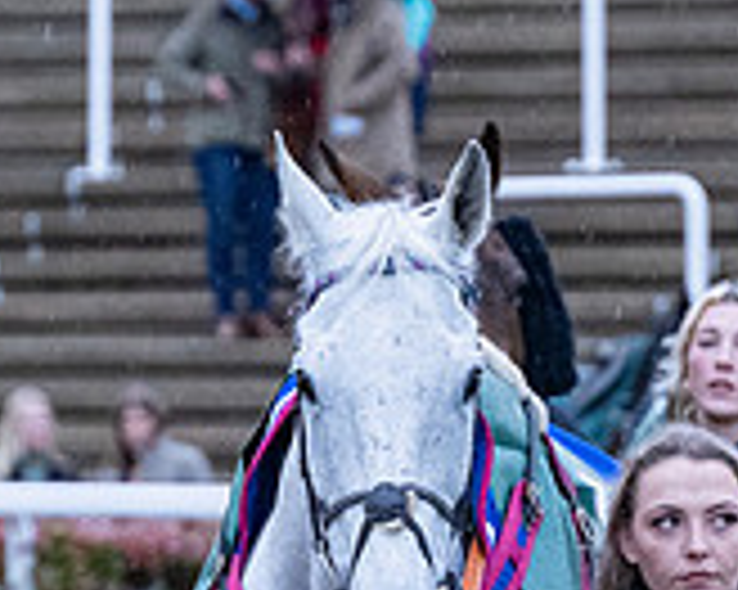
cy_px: 712
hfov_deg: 3.7
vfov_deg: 2.9
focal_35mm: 527
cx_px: 657
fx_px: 11504
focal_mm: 115
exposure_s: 1/500
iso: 3200
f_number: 4
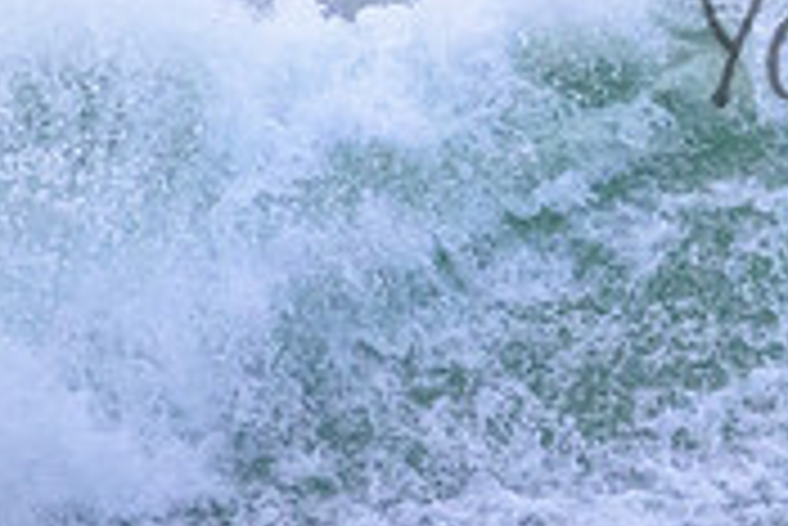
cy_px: -2
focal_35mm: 2649
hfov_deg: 0.8
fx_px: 58030
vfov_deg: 0.5
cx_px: 1157
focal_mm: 800
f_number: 11
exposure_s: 1/2000
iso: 7200
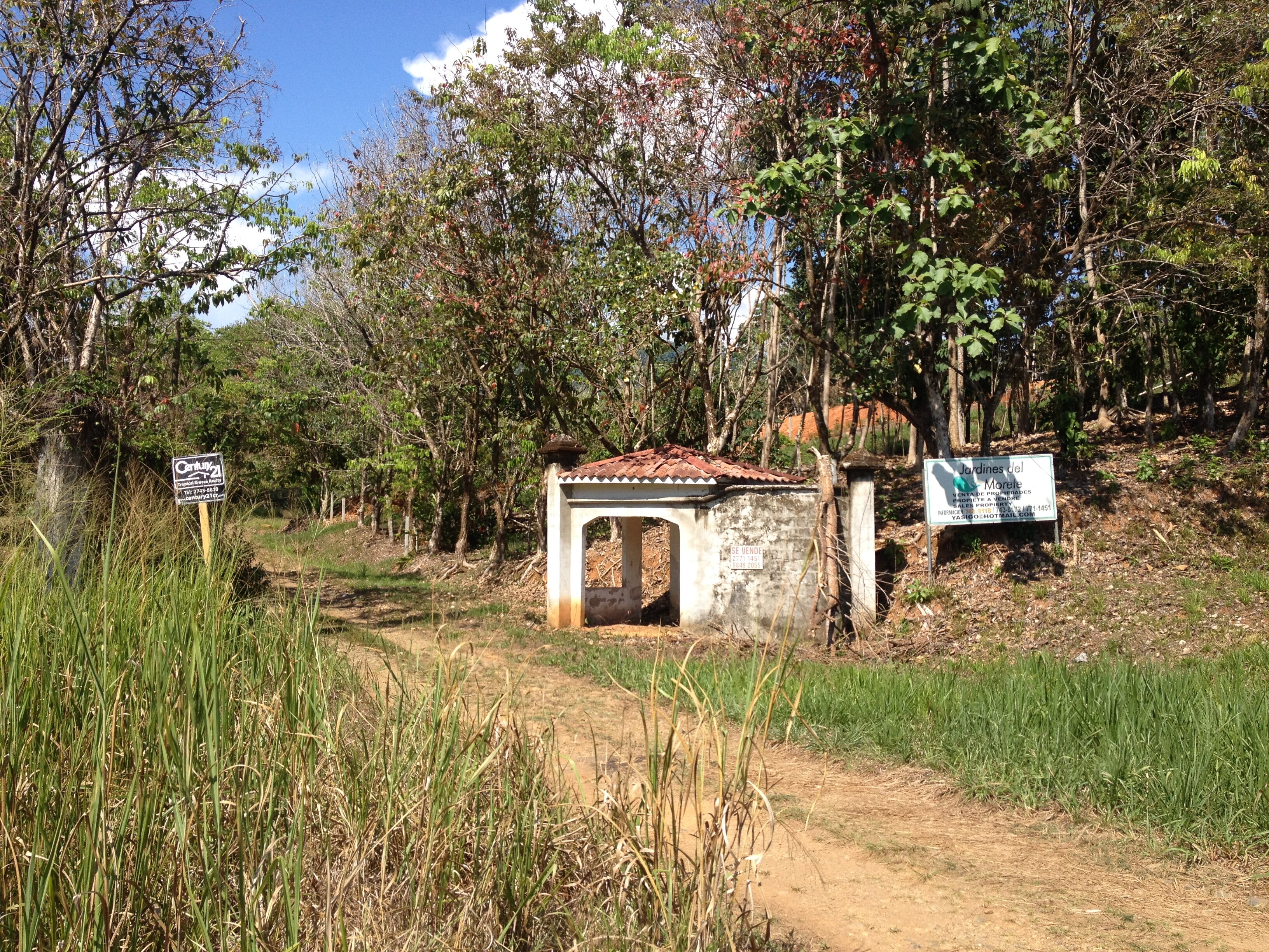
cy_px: 476
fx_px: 1283
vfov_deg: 40.7
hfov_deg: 52.6
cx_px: 634
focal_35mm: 35
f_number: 2.4
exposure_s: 1/1175
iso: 50
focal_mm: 4.28
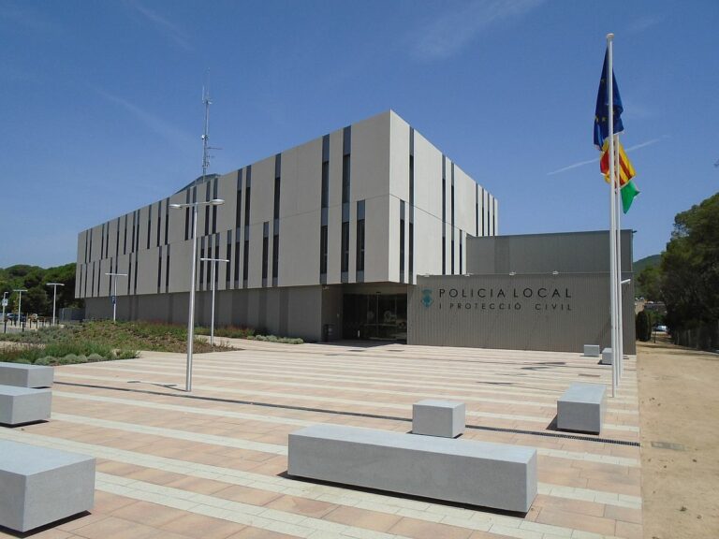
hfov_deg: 67.3
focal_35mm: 26
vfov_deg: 53.1
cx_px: 360
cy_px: 270
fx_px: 540
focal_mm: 4.6
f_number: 8
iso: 100
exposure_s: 1/320
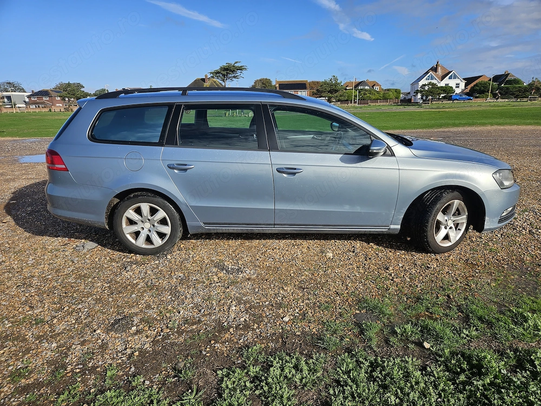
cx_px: 270
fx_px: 359
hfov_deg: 73.9
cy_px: 203
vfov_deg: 58.9
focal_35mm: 23
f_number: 1.8
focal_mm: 5.4
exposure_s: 1/2000
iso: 25
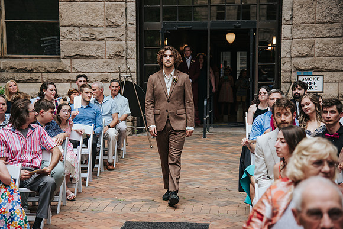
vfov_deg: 17.0
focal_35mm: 80
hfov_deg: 25.2
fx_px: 766
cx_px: 162
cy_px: 118
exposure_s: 1/500
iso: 450
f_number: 4
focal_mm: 75
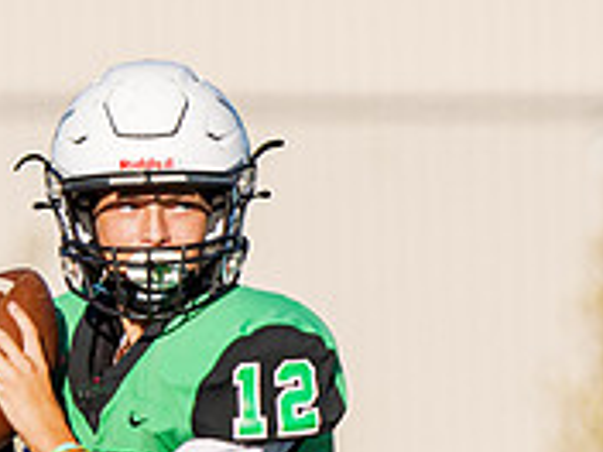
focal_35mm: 2289
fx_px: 39874
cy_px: 543
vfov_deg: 0.6
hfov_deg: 0.9
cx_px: 557
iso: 125
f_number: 6.3
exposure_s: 1/1000
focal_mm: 422
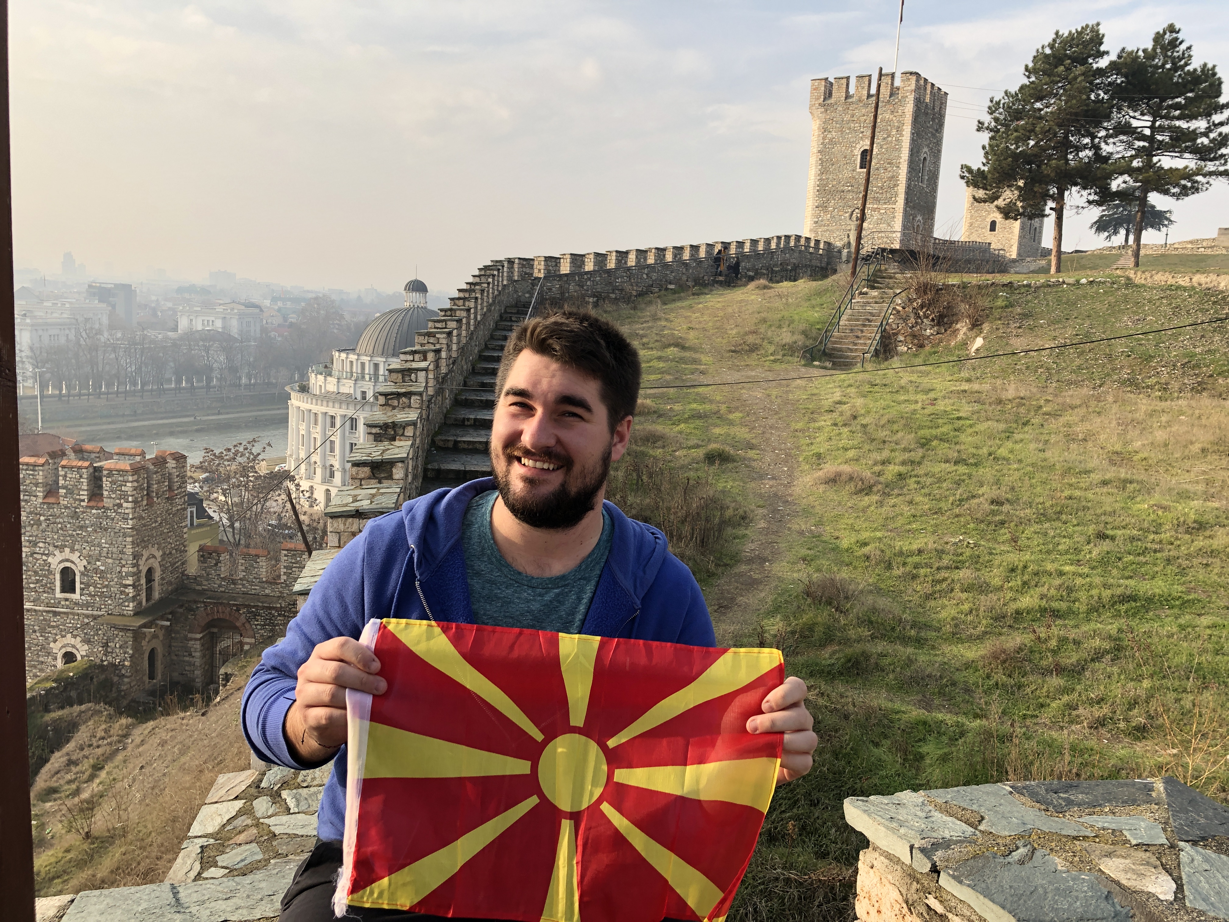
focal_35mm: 28
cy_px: 461
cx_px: 614
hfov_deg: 63.4
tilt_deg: -7.7
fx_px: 994
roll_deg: -2.9
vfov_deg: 49.7
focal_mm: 4
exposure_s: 1/738
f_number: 1.8
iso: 20
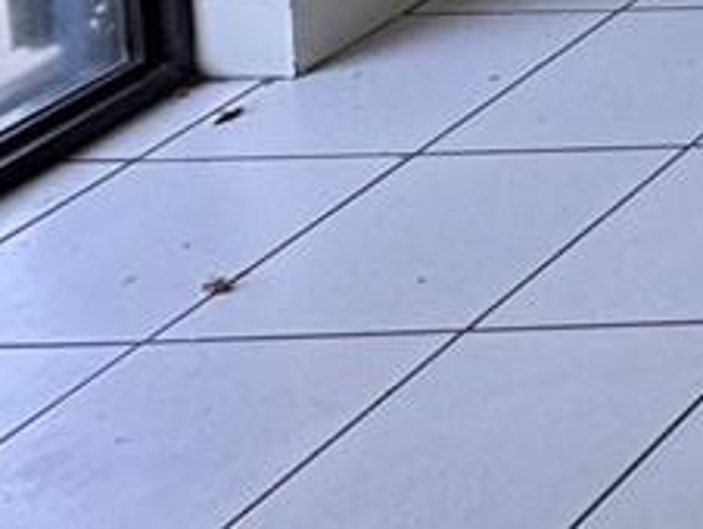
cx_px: 2280
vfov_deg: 11.3
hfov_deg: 10.5
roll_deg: -0.3
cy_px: -887
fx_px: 2013
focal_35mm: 99
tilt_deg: -5.4
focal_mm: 2.22
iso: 50
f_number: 2.2
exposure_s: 1/99
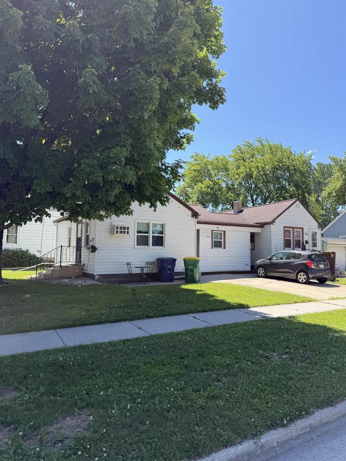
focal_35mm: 24
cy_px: 230
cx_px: 173
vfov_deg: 71.6
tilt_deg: +4.4
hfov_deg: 56.8
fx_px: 320
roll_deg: -1.2
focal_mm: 6.76
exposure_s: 1/1812
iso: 80
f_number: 1.78
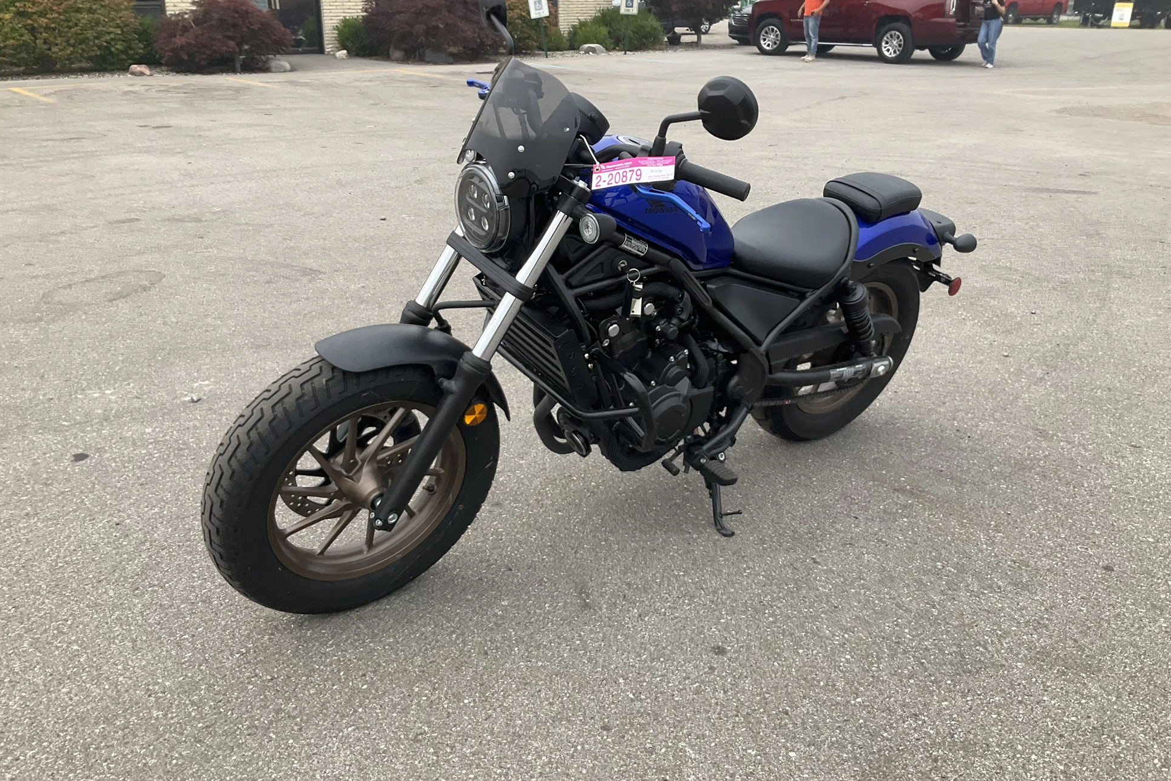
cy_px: 358
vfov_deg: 42.3
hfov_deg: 60.3
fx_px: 1008
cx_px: 595
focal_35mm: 31
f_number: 1.8
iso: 25
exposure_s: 1/898
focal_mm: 3
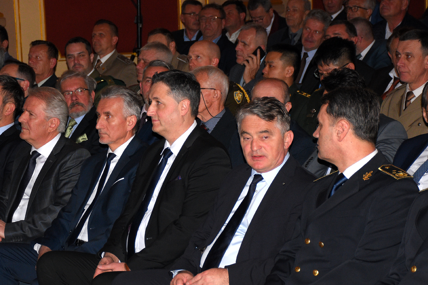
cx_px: 154
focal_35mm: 127
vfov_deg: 10.8
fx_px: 1510
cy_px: 185
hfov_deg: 16.1
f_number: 4.8
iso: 800
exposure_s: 1/250
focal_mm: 52
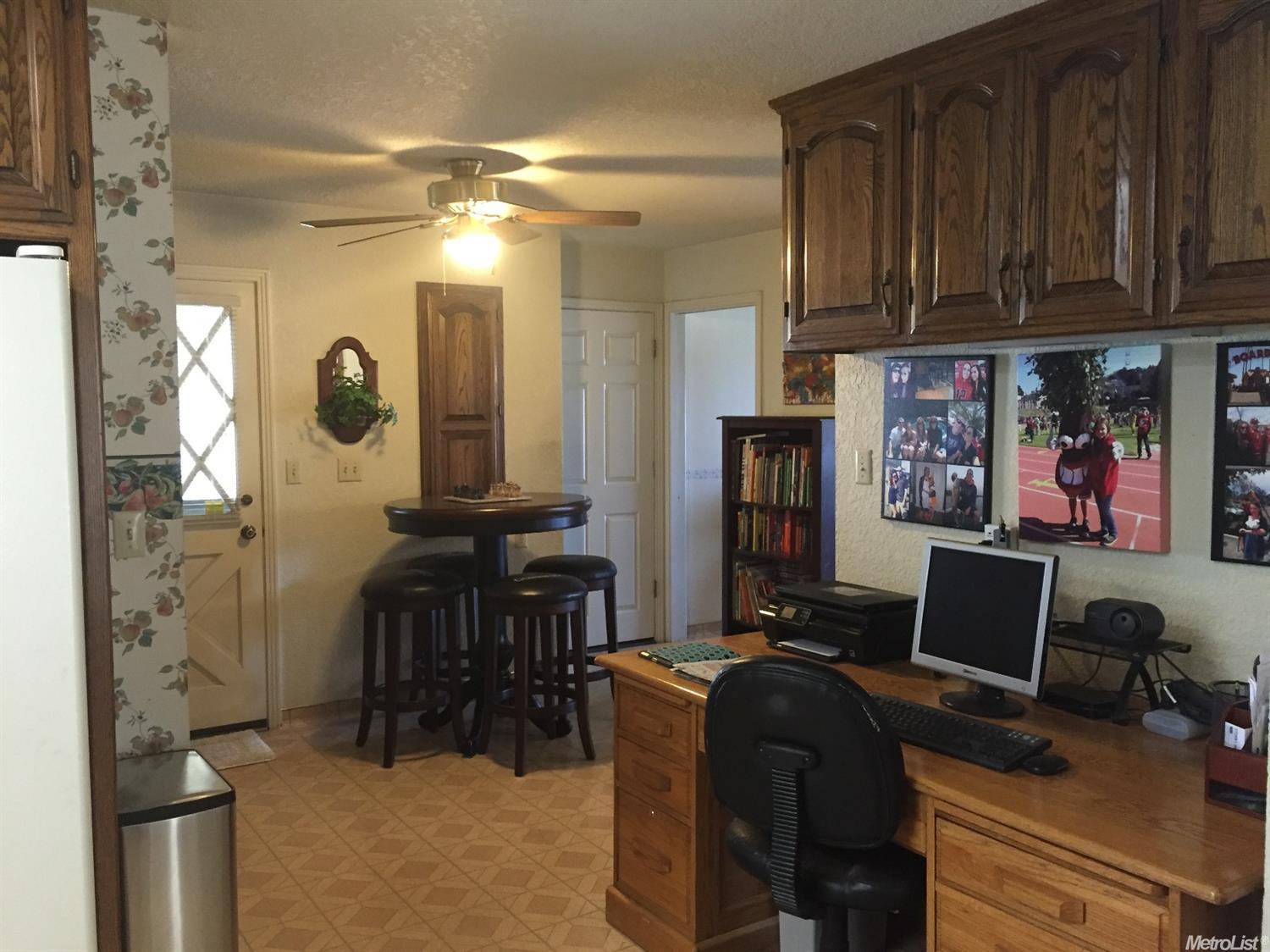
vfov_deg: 48.2
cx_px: 635
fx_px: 1064
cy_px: 476
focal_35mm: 29
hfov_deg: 61.7
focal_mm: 4.15
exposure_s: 1/17
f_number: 2.2
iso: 250
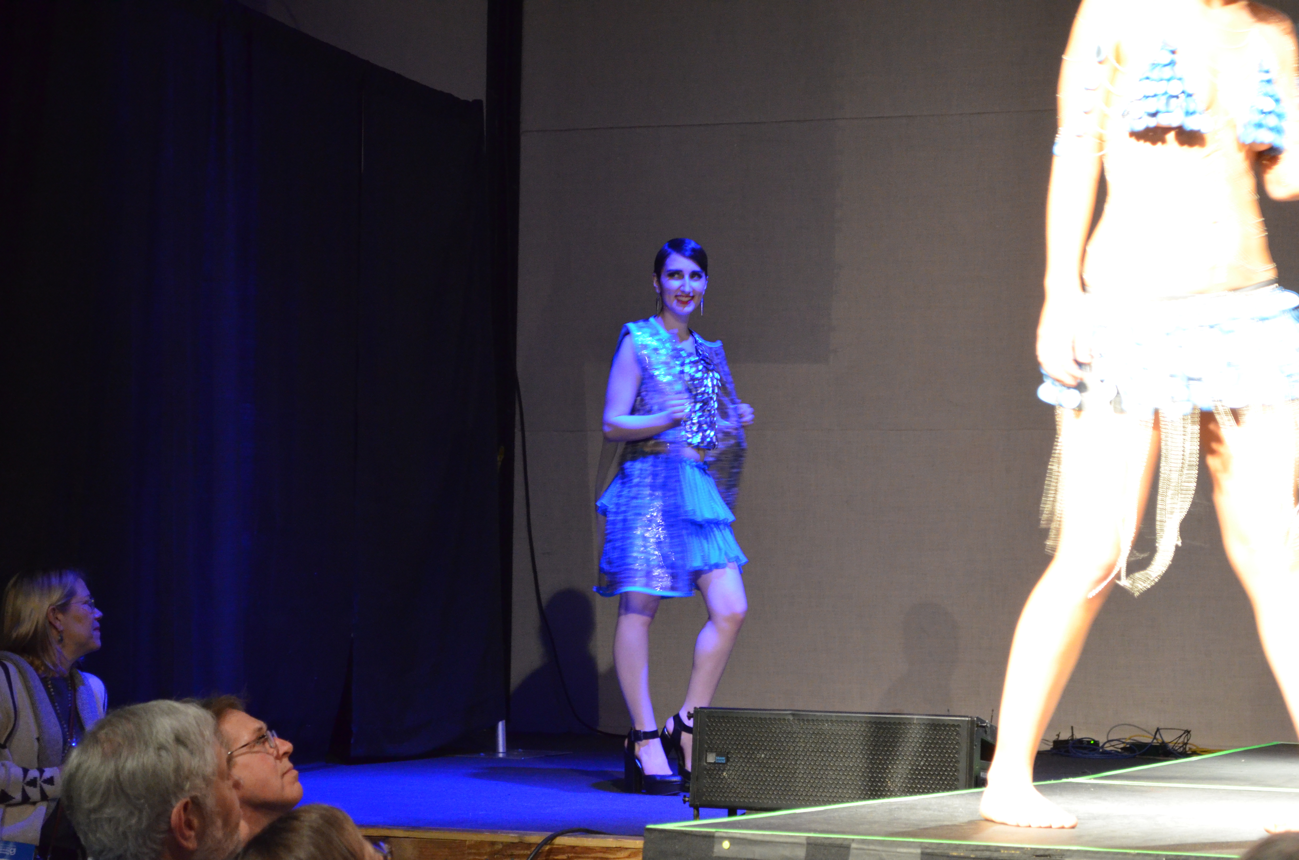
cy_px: 430
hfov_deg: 24.7
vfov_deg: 16.5
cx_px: 650
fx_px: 2971
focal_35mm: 82
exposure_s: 1/30
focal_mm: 55
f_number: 5.6
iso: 2800
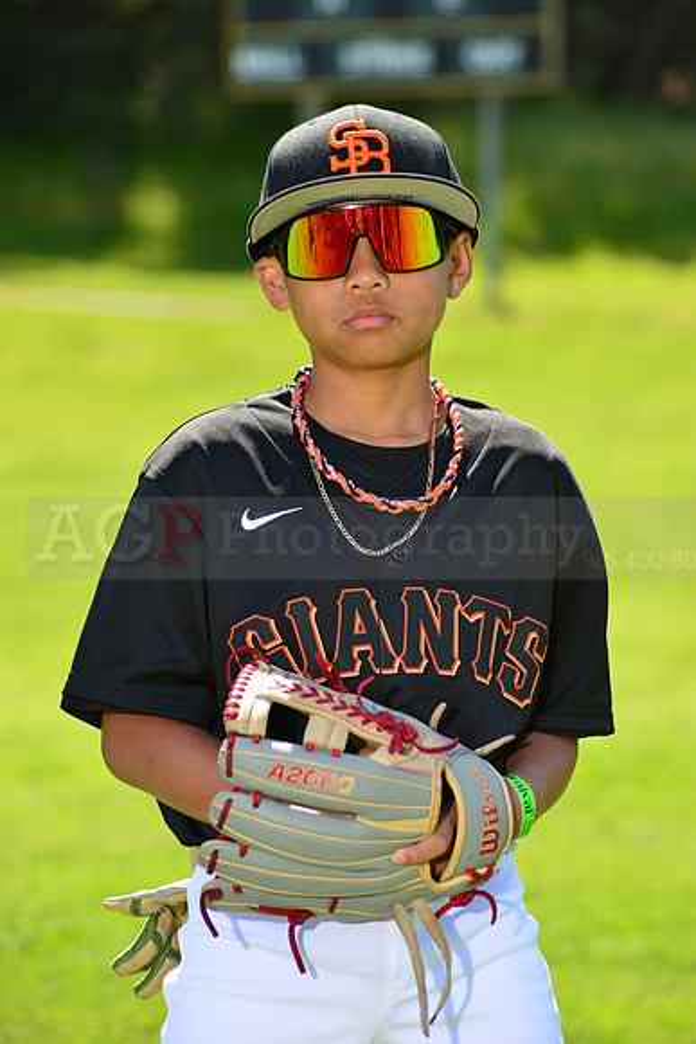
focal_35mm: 185
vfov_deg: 11.1
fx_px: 5361
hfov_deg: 7.4
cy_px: 522
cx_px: 348
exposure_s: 1/250
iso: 200
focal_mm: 185
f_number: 8
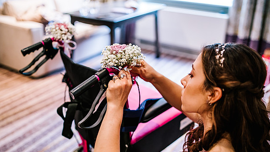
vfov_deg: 31.2
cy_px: 76
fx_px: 272
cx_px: 135
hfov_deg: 52.8
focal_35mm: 38
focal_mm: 35
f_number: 1.6
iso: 1000
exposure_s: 1/250
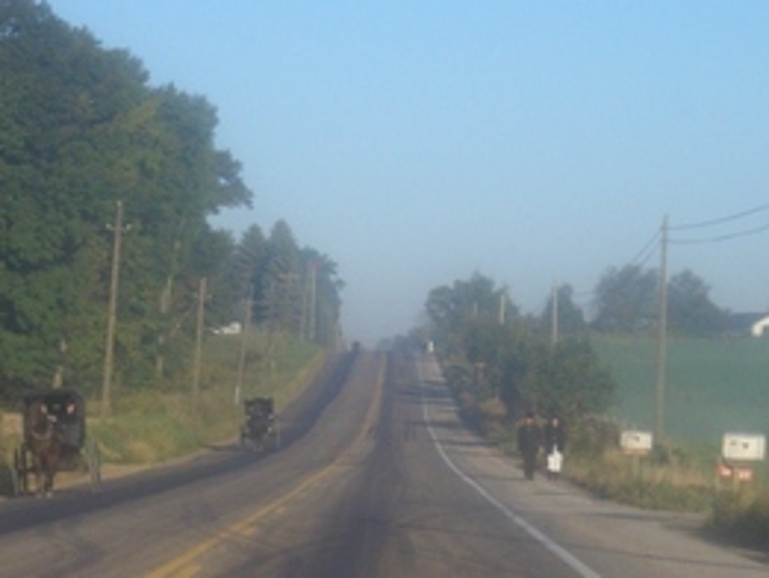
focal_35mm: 161
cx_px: 380
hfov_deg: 12.3
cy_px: 366
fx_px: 3578
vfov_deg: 9.2
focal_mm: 17.4
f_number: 7.7
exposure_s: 1/400
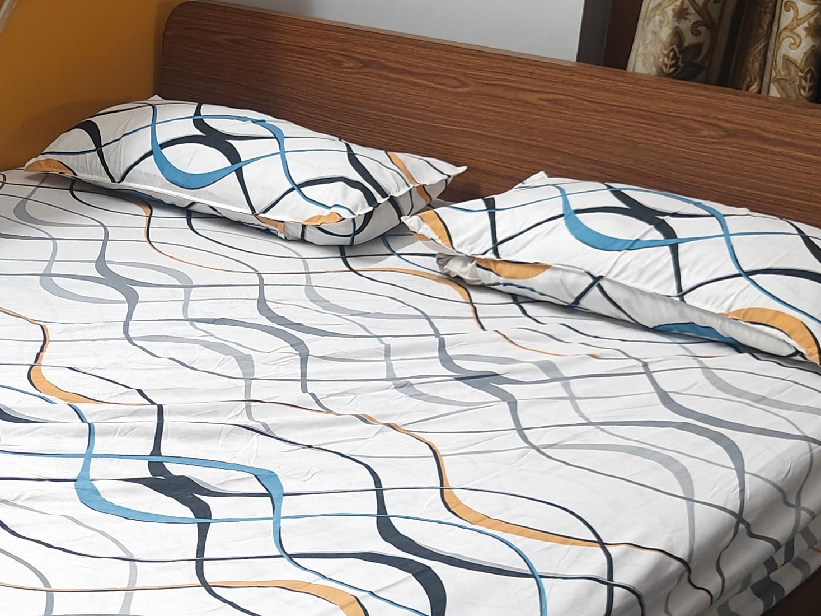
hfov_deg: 28.0
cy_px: 431
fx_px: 1589
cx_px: 100
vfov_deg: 21.8
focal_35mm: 67
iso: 500
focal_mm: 5.59
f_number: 1.8
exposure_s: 1/50
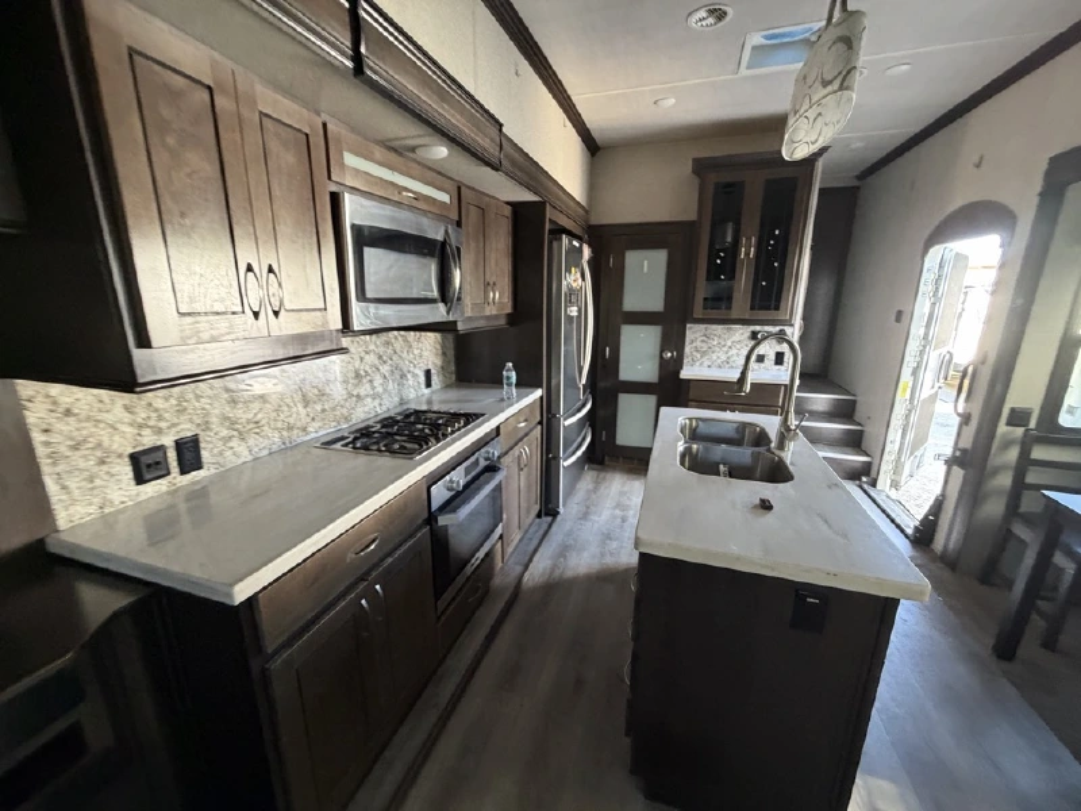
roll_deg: -1.5
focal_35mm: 14
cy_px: 406
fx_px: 437
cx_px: 540
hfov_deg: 102.1
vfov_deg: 85.7
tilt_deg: -12.8
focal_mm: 2.22
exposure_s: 1/60
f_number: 2.2
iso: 400
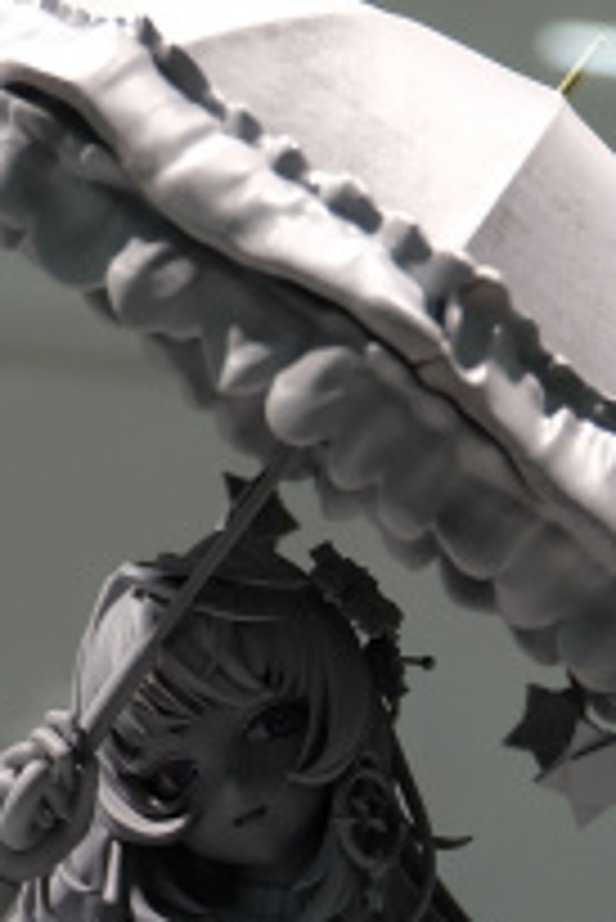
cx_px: 411
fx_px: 3997
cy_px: 1597
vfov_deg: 12.2
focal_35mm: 156
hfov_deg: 8.8
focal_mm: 26.9
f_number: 4.5
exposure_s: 1/125
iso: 250
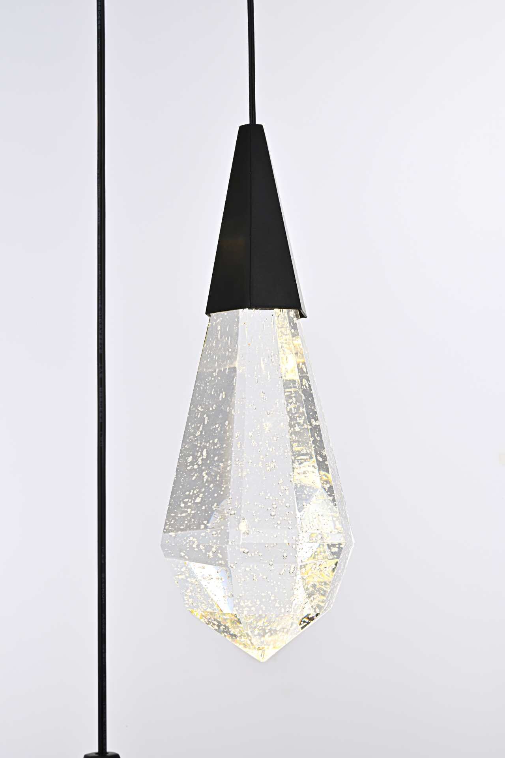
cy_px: 379
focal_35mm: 66
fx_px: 1389
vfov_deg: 30.5
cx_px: 252
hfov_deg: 20.6
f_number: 22
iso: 80
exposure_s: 1/1.3
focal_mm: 66
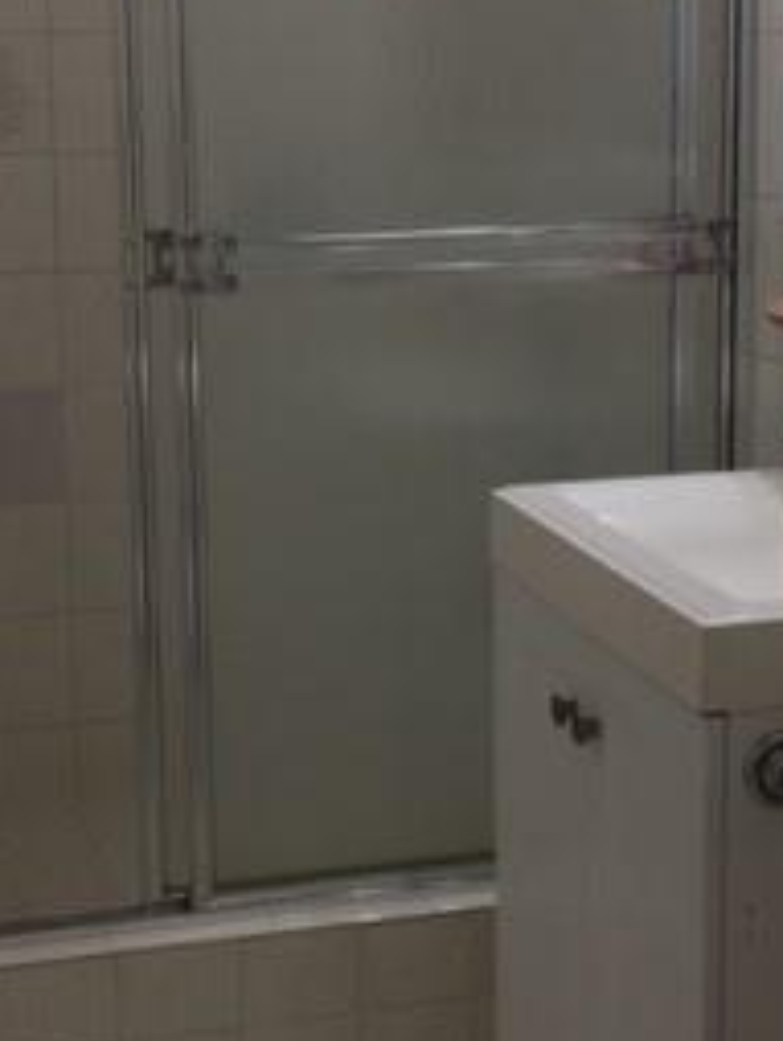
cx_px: 447
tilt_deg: -9.3
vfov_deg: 26.6
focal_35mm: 73
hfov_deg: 20.2
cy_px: 471
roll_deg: -0.6
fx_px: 2198
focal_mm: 4.15
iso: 25
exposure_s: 1/50
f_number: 2.2
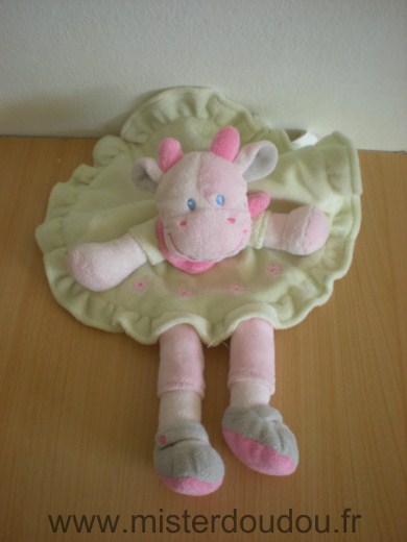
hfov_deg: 37.7
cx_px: 204
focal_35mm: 38
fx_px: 596
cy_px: 271
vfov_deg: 49.0
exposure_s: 1/37.2
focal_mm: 6.3
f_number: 3.1
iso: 200
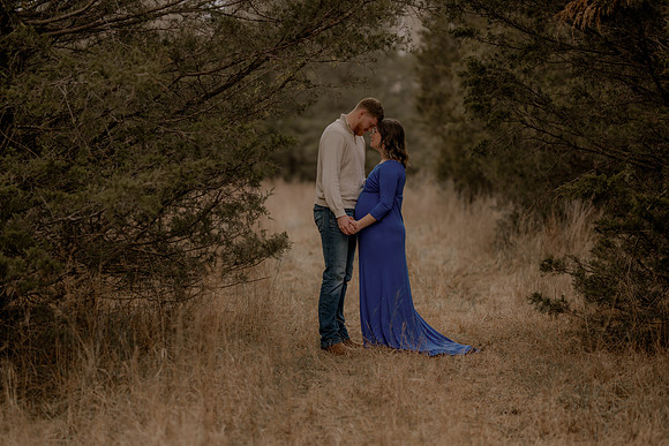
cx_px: 325
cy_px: 224
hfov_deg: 22.5
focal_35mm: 90
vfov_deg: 15.1
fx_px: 1680
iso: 200
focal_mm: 85
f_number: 1.4
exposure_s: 1/1600
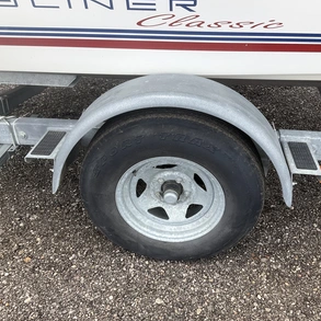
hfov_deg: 47.1
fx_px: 367
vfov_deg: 47.2
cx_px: 184
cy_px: 163
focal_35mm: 35
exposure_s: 1/442
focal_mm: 3
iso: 25
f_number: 1.8
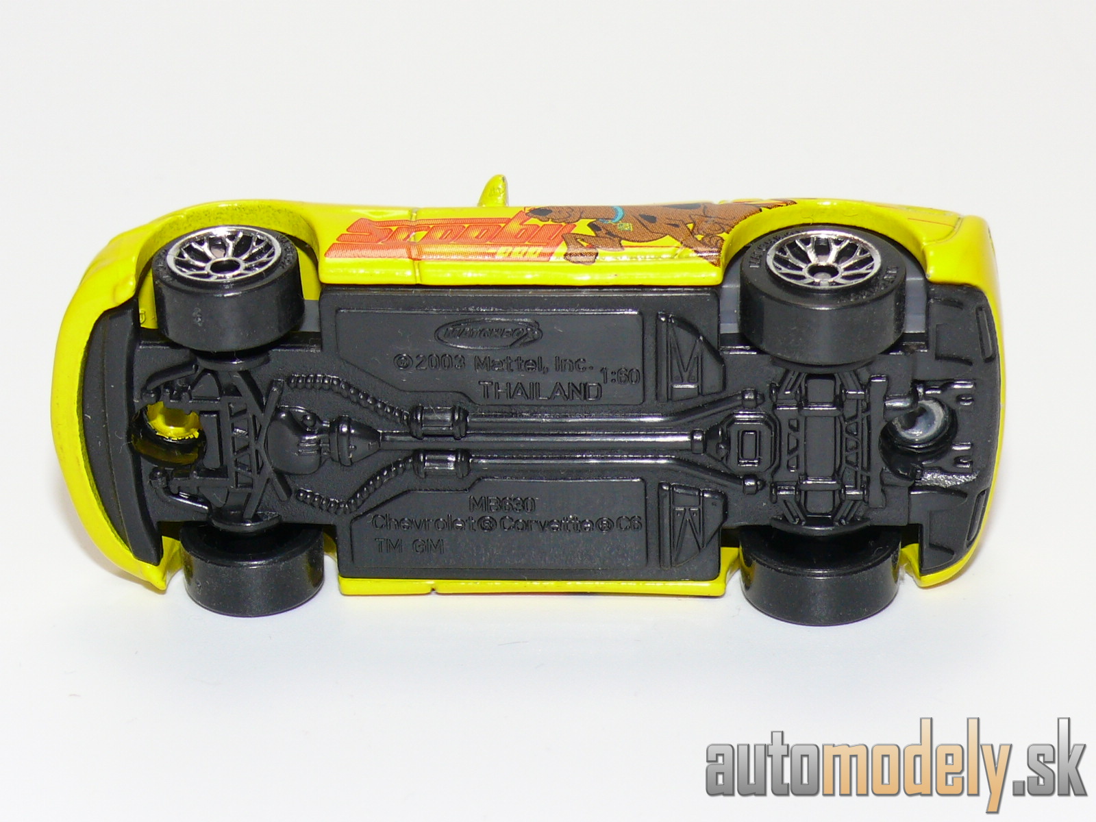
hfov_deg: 17.0
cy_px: 411
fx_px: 3673
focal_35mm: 116
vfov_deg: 12.8
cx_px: 548
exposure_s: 1/30
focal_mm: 14.3
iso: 100
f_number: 4
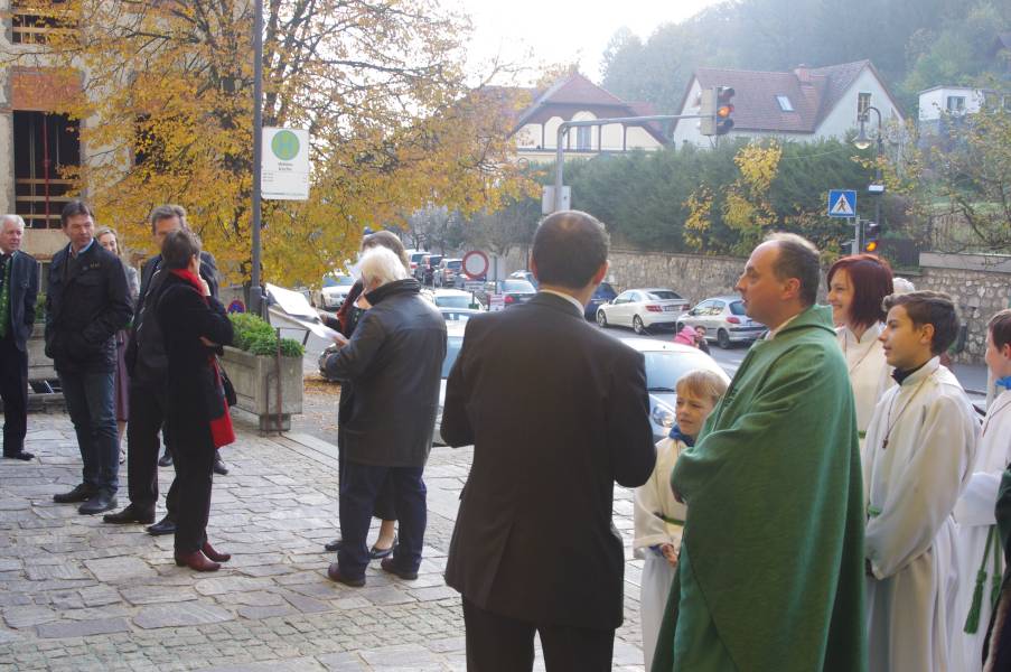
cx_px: 506
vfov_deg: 31.8
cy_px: 336
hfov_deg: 46.4
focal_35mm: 42
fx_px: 1178
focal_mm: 28
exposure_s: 1/60
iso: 400
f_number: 10
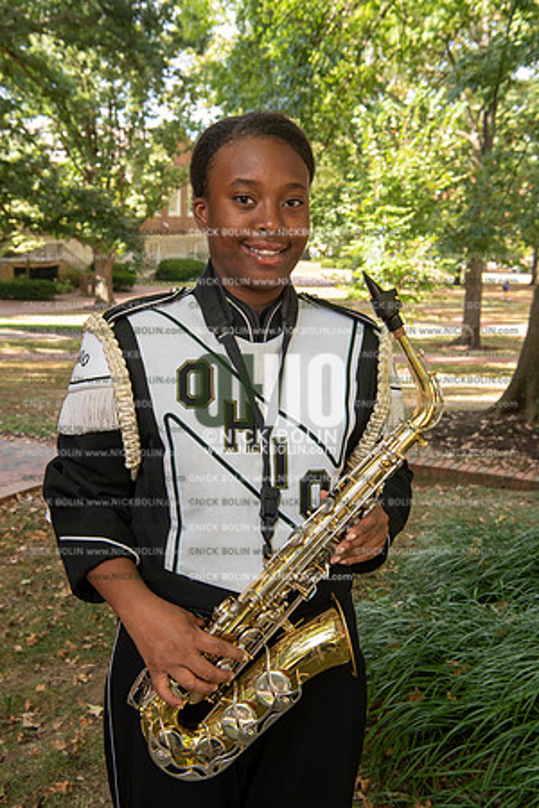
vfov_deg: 44.5
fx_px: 988
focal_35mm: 44
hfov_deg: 30.5
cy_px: 404
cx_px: 270
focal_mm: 44
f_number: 8
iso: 500
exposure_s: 1/100
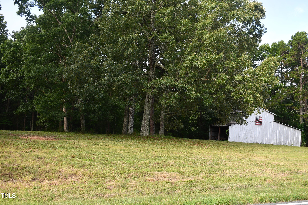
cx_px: 154
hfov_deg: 45.4
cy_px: 102
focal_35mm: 43
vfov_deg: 31.2
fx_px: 368
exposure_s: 1/250
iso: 320
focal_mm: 29
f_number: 5.6
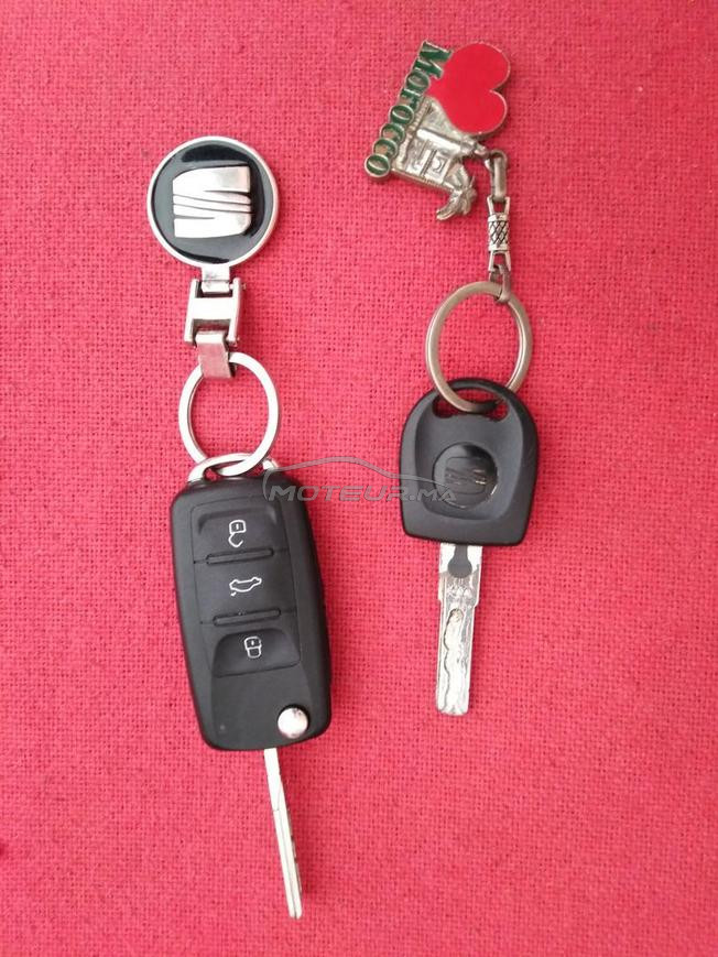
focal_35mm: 25
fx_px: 691
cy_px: 478
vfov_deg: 69.4
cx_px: 359
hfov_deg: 54.9
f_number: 2.2
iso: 422
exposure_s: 1/20
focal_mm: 3.37
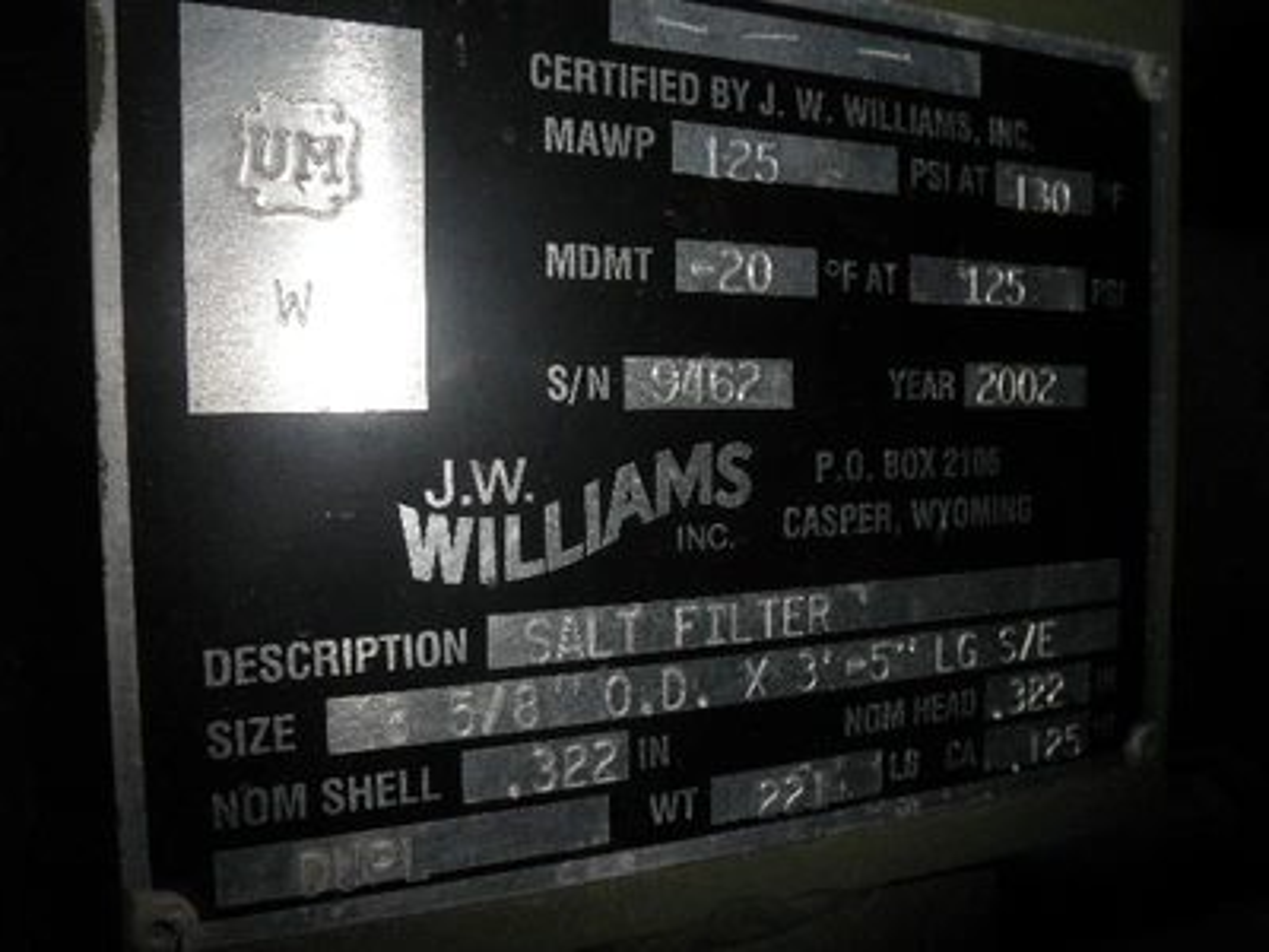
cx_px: 634
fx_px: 1026
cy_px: 476
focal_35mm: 28
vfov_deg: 49.7
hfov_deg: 63.4
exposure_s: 1/30
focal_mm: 5
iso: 160
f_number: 8.5
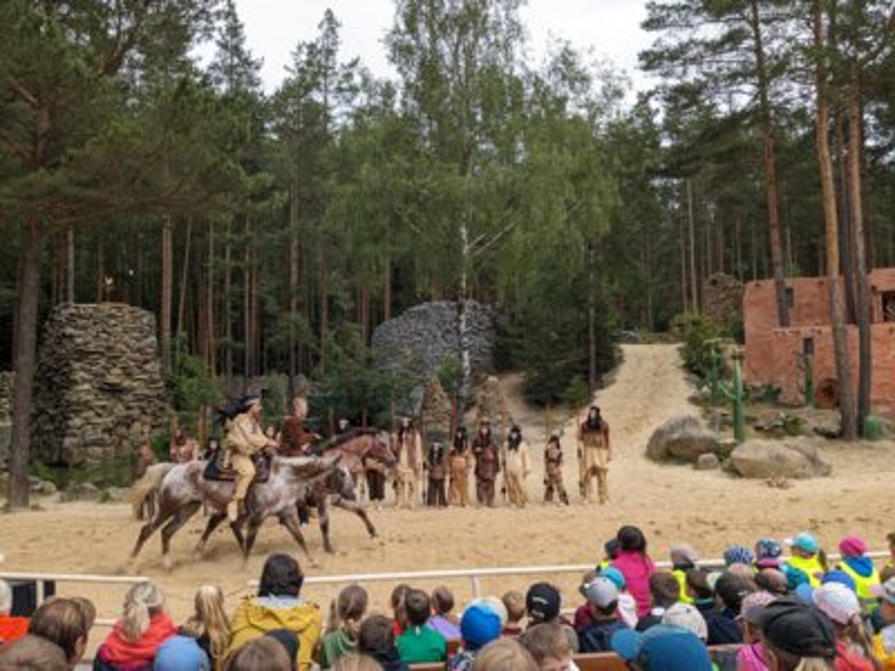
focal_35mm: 27
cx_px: 448
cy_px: 336
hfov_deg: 65.3
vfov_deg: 51.4
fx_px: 698
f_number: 1.73
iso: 45
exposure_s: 1/1114
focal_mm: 4.38
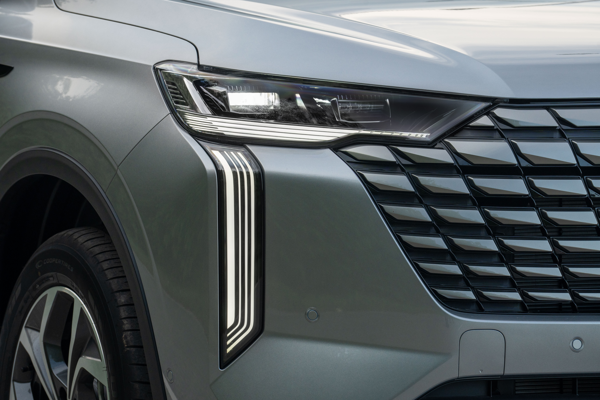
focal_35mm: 175
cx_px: 300
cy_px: 200
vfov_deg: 7.8
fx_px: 2916
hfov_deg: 11.7
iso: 800
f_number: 10
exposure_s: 1/100
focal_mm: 175
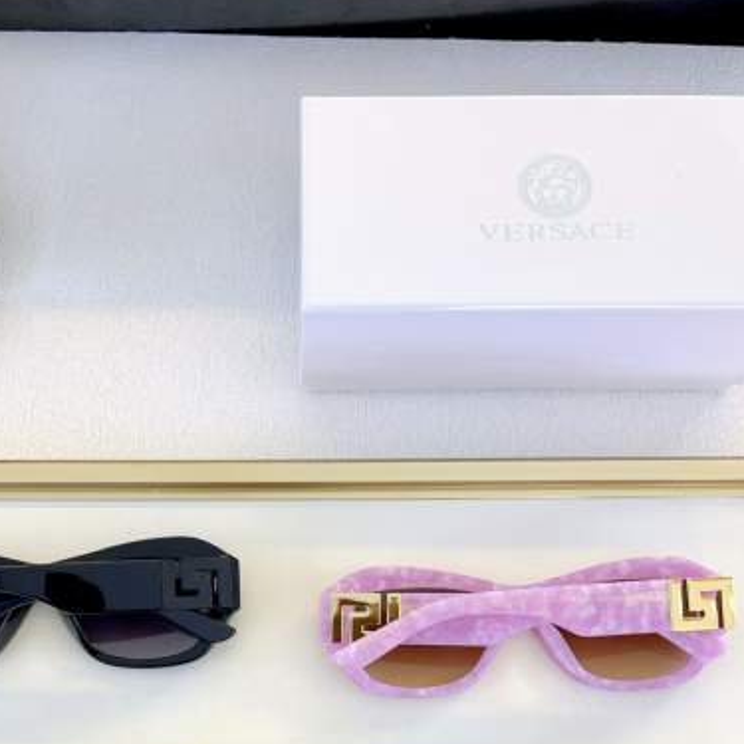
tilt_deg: -77.5
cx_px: 278
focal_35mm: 43
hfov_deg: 38.9
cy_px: 665
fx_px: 1046
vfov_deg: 36.8
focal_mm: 5.1
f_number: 1.6
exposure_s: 1/100
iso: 80
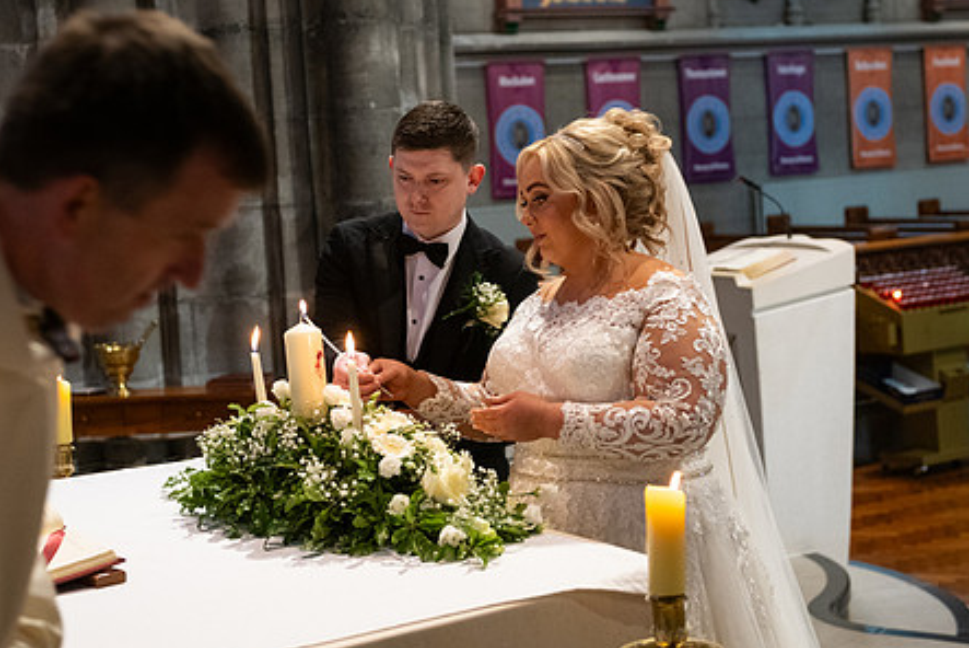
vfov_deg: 18.9
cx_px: 418
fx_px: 1939
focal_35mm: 72
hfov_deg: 28.0
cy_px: 248
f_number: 3.5
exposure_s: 1/160
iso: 1250
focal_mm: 55
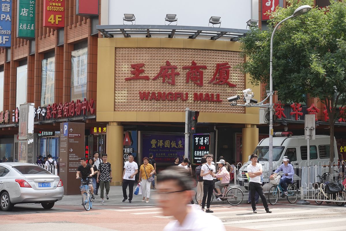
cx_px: 173
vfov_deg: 19.5
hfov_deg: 28.8
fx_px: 673
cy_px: 116
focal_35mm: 70
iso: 200
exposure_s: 1/80
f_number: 10
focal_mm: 25.7
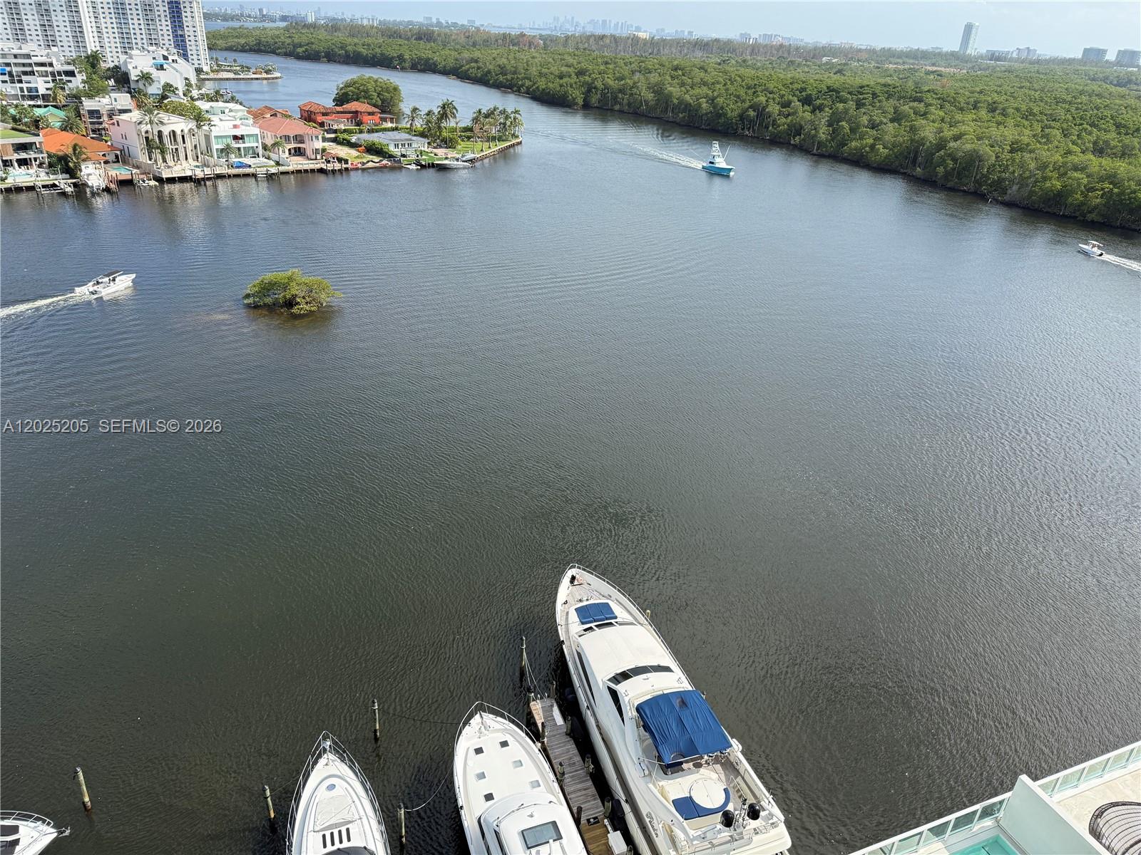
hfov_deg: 71.6
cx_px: 570
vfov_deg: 56.8
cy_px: 428
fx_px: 791
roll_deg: -3.0
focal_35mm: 24
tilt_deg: -26.0
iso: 100
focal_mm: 6.76
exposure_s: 1/4167
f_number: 1.78
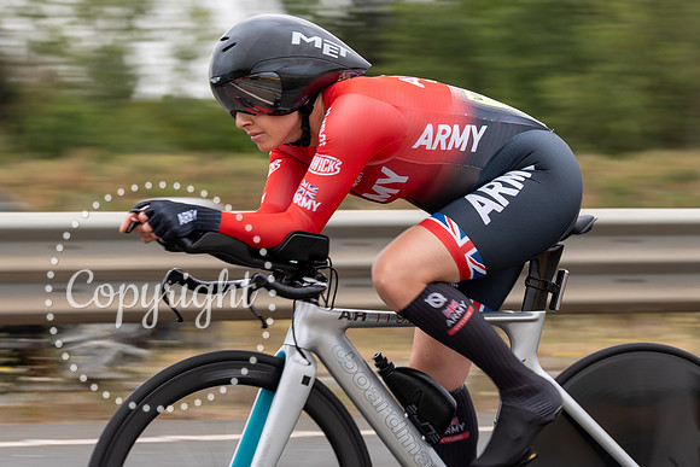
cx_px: 290
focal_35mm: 185
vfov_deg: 7.4
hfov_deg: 11.1
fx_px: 3605
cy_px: 244
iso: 100
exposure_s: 1/160
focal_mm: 80
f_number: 8
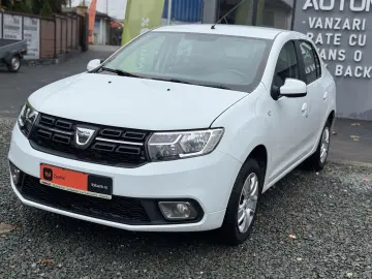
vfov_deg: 30.3
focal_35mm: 48
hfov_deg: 39.7
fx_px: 516
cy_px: 140
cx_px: 186
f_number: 1.78
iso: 64
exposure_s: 1/2252
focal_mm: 6.76
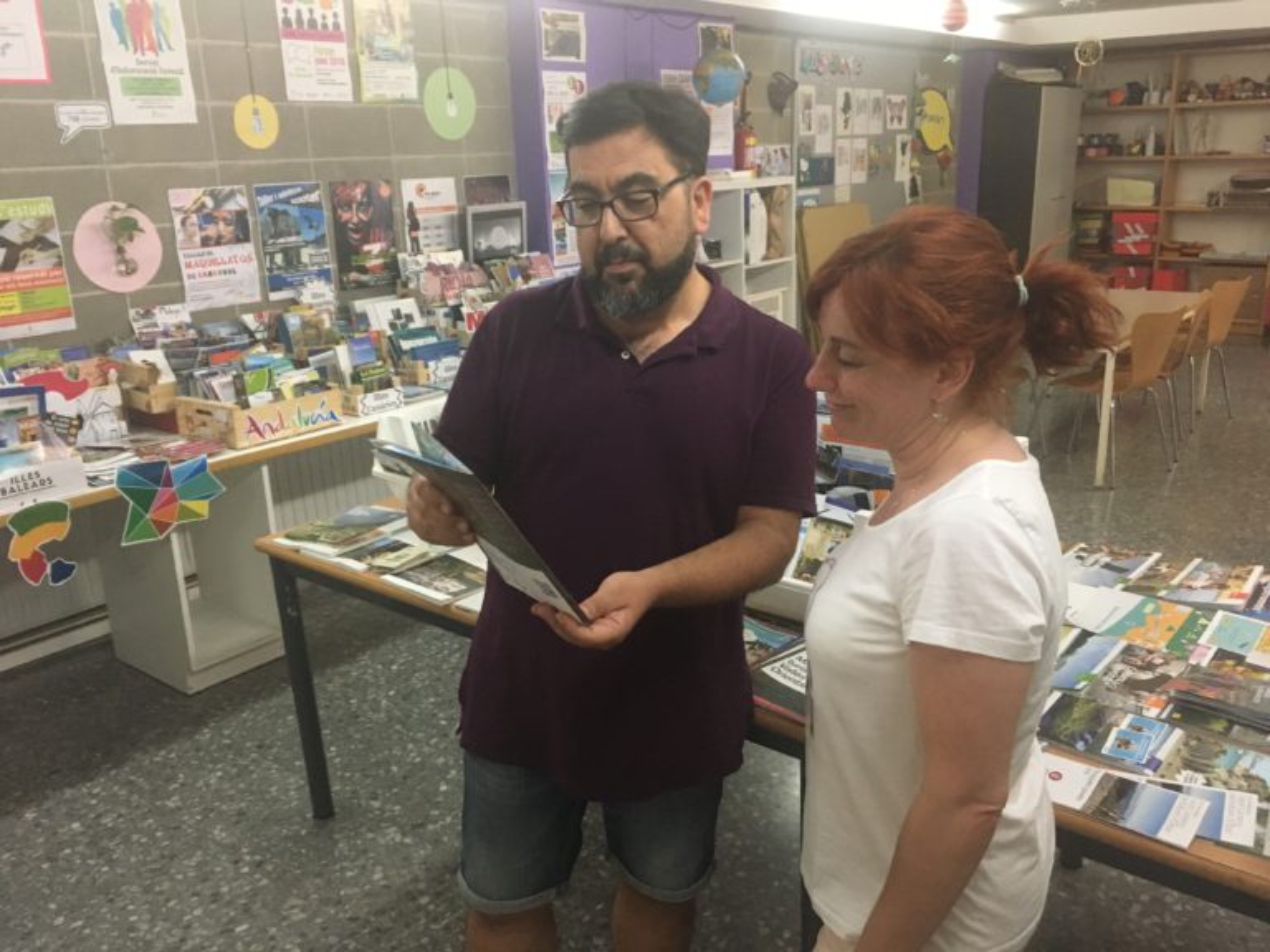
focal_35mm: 29
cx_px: 635
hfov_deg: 61.7
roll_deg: +3.3
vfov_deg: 48.2
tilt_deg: -18.3
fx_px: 1064
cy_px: 476
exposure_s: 1/33
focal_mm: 4.15
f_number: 2.2
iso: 200
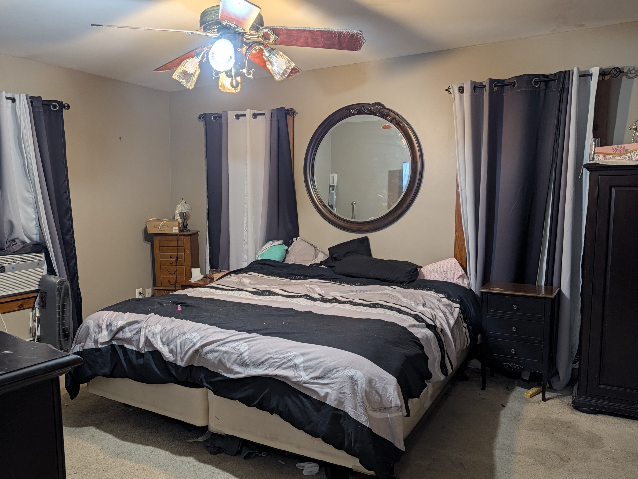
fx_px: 498
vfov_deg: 51.4
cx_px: 287
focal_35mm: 27
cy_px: 247
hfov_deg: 65.1
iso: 31
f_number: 1.68
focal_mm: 6.9
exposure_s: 1/60.1
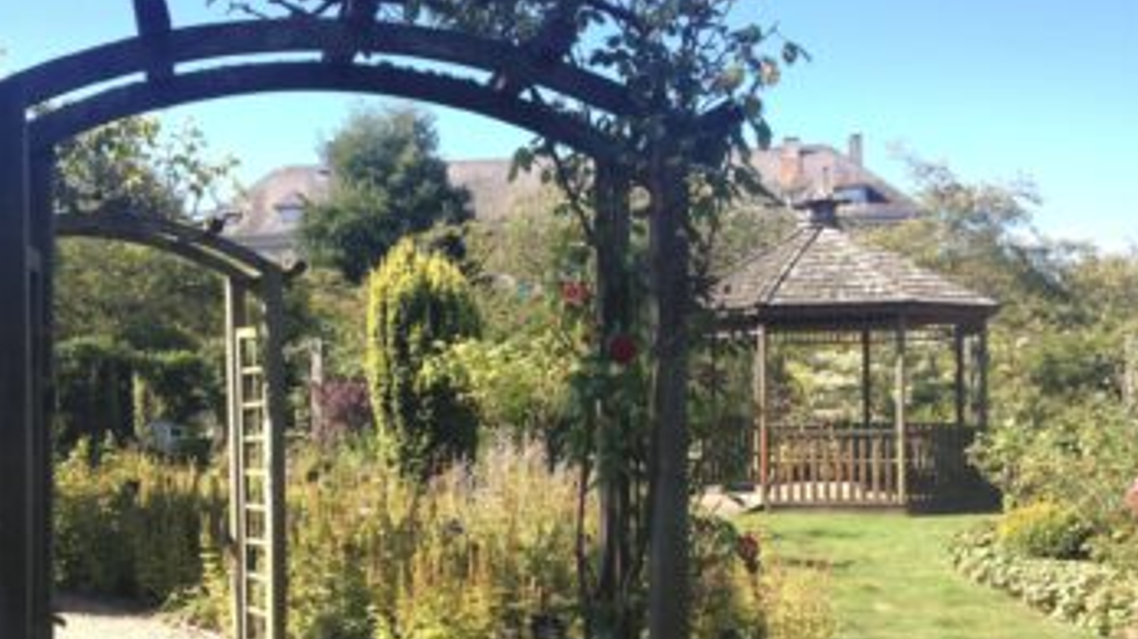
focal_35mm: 44
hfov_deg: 46.4
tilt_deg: -2.5
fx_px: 1327
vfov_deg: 27.0
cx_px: 544
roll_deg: +1.2
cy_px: 397
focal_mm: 4.28
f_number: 2.4
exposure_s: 1/699
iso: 50
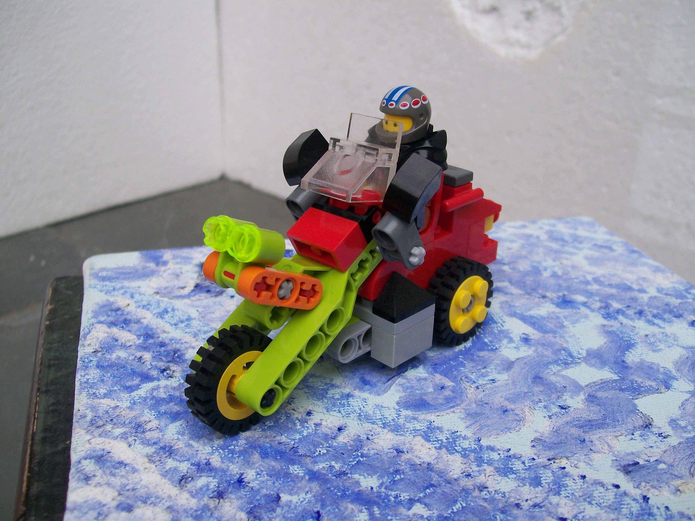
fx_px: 723
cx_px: 348
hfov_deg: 51.4
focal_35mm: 36
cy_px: 260
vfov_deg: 39.7
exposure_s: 1/465
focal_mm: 6
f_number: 2.7
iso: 80
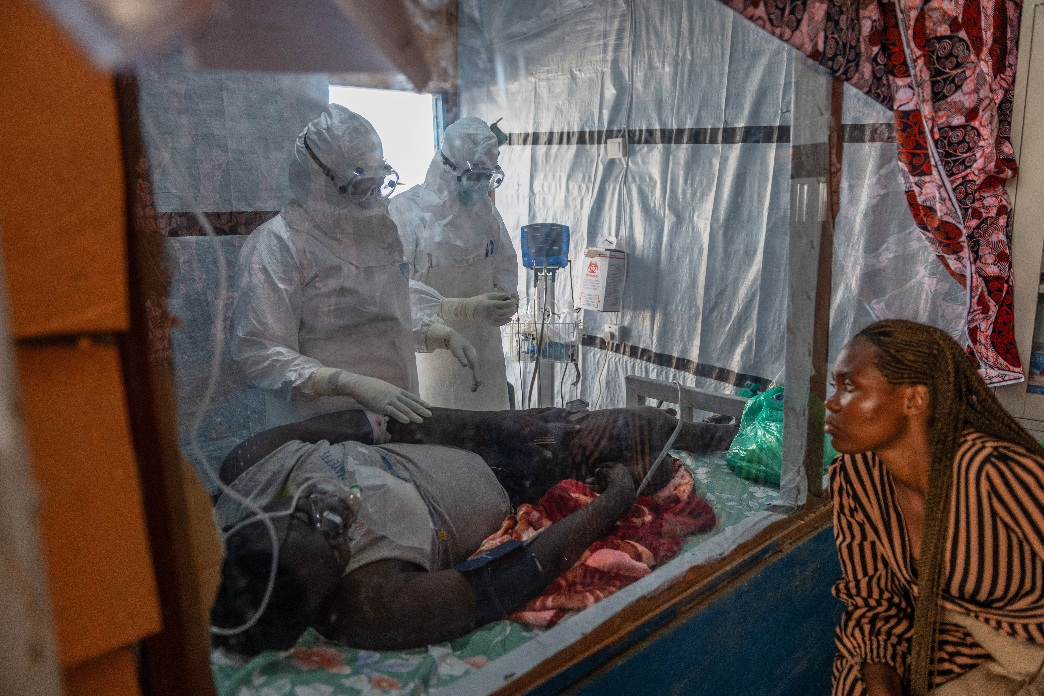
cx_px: 522
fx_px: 696
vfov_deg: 53.1
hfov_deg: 73.7
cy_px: 348
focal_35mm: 24
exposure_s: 1/400
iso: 1000
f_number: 2.8
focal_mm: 24
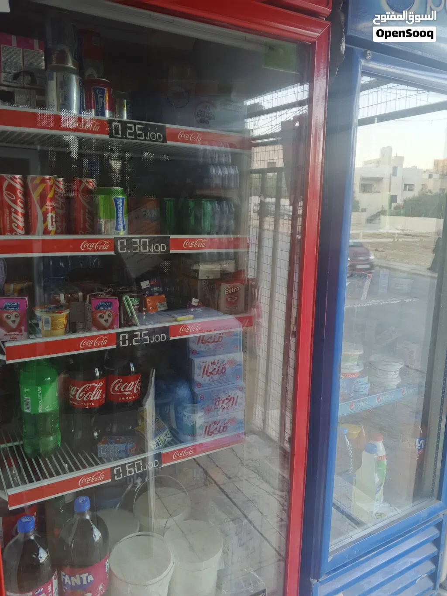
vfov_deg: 73.9
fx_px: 396
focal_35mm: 23
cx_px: 224
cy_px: 298
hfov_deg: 58.9
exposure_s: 1/33.3
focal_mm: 4.09
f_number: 1.6
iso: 400
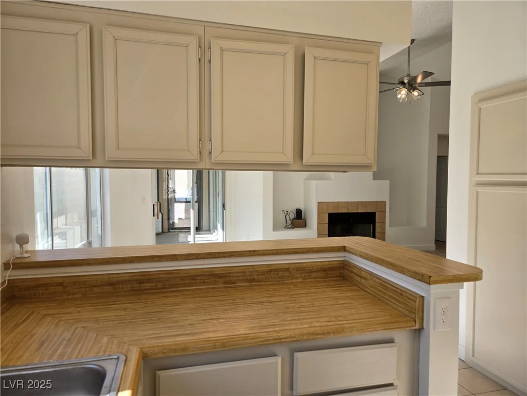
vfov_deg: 58.9
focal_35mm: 23
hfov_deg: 73.9
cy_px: 198
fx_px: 350
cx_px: 264
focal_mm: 5.4
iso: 80
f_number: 1.8
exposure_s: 1/1087
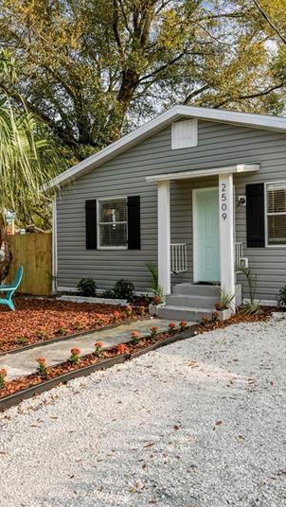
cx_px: 122
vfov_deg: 64.2
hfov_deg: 38.9
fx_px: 404
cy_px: 240
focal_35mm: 30
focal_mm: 10
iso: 100
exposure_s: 1/125
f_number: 7.1
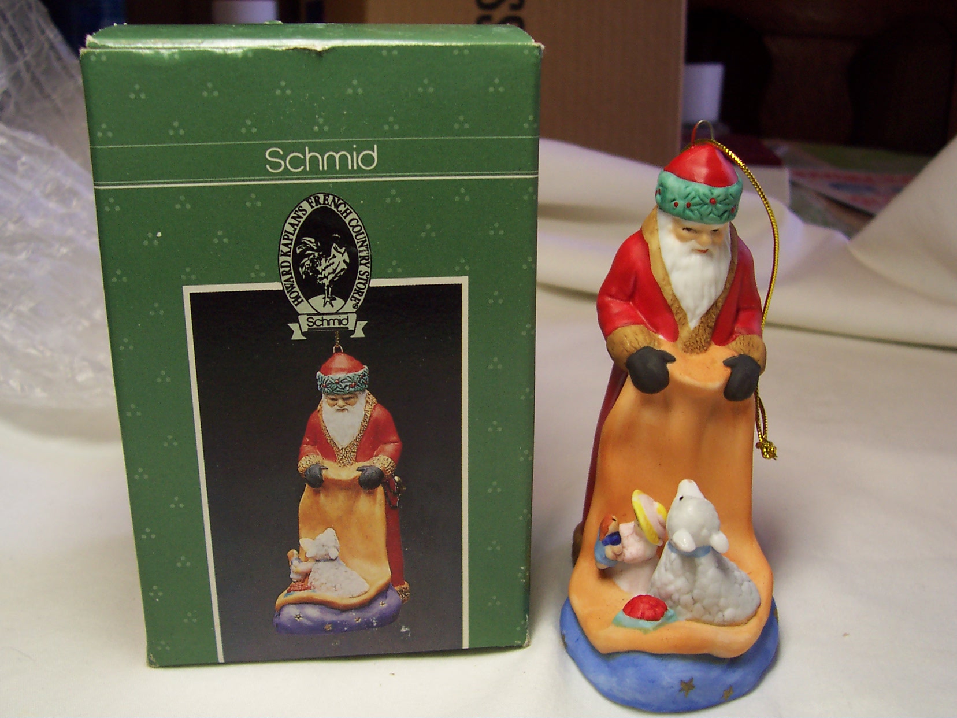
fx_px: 1023
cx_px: 478
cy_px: 359
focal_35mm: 37
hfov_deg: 50.1
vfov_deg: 38.7
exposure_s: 1/60
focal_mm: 5.6
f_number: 2.8
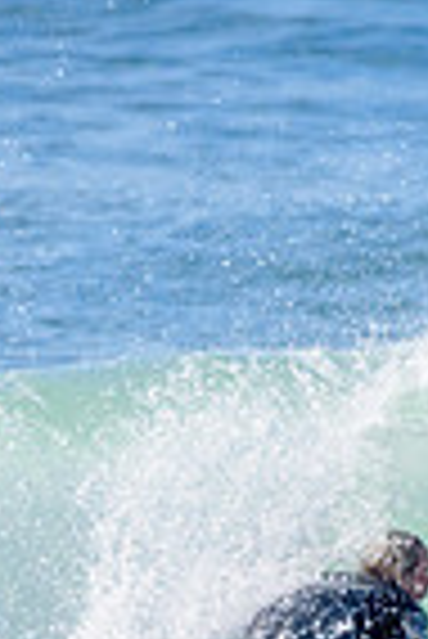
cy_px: 740
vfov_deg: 0.7
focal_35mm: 3069
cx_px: 482
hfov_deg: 0.4
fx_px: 54593
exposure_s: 1/2000
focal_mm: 500
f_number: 5.6
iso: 360
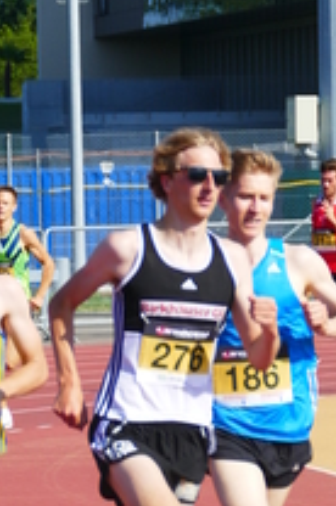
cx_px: 10
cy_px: 404
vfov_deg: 4.3
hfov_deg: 2.8
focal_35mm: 484
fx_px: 6798
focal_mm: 67.72
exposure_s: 1/1000
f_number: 4
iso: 125
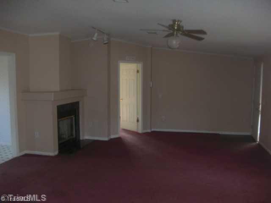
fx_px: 282
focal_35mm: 36
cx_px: 136
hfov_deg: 51.4
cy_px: 102
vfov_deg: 39.7
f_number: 2.8
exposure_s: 1/60
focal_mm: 6.3
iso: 100
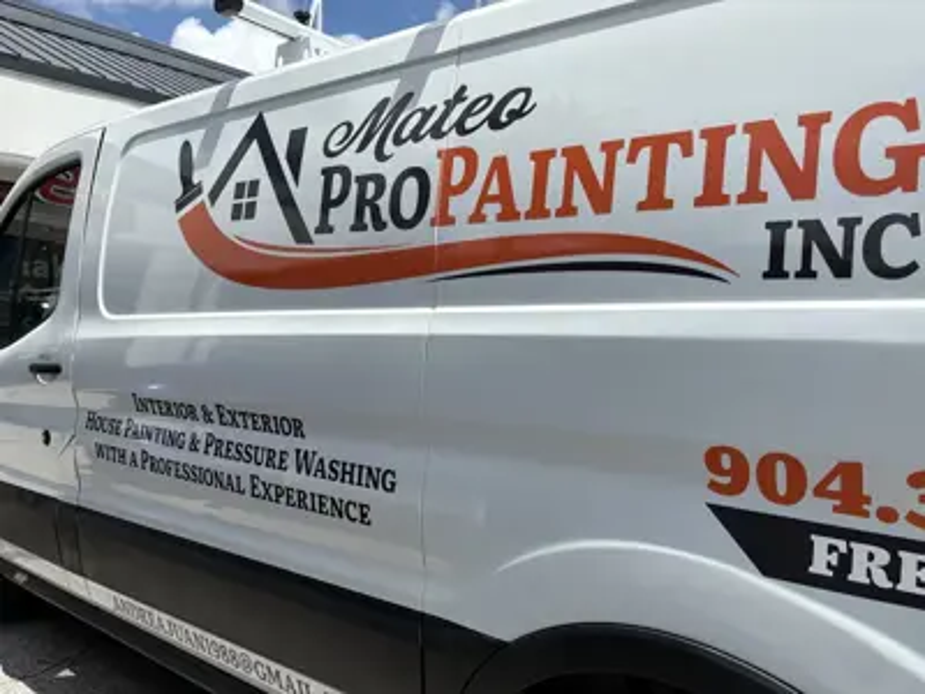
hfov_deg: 67.3
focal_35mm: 26
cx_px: 462
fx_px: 695
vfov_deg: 53.1
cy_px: 347
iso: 50
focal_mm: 5.96
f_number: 1.6
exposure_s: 1/5814
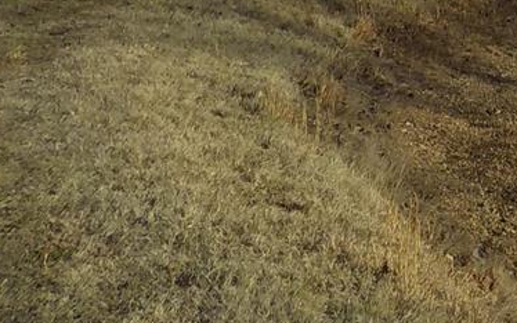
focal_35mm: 87
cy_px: -186
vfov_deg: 13.9
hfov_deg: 22.5
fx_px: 1226
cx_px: 558
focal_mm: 4.1
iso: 125
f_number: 3.3
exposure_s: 1/1600
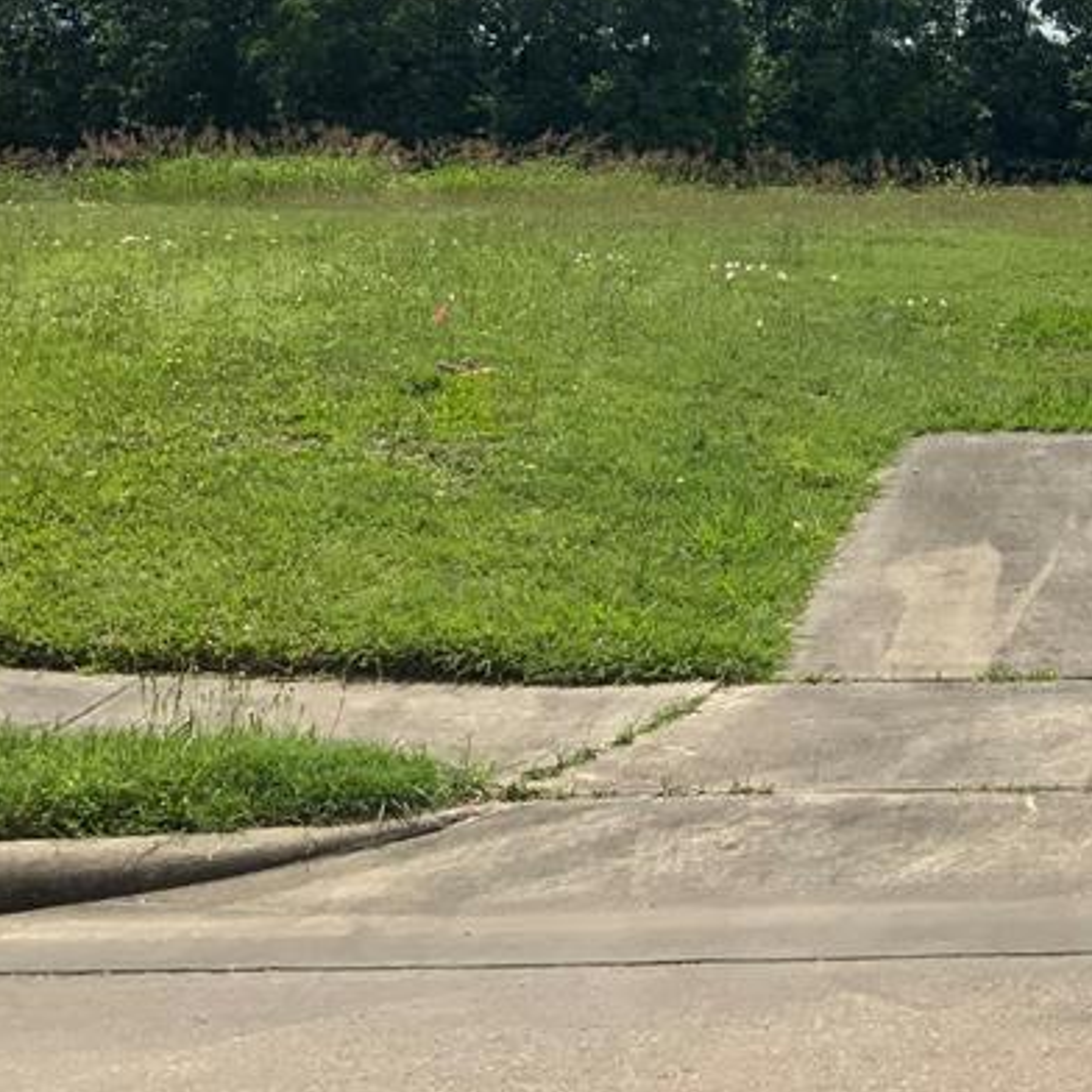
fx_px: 2391
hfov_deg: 24.1
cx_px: 1192
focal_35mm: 67
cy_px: 292
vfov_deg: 25.5
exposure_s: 1/2959
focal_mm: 3
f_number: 1.8
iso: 20
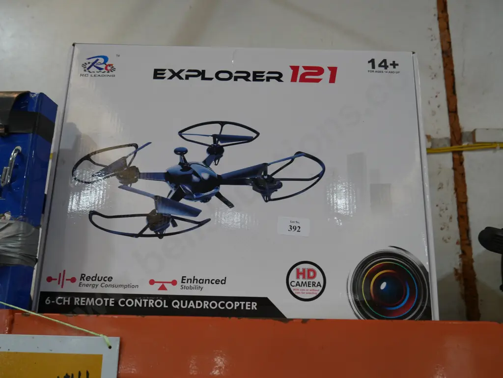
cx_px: 252
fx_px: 494
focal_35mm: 34
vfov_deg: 41.8
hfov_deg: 53.9
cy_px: 189
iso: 320
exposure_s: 1/60
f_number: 4
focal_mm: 17
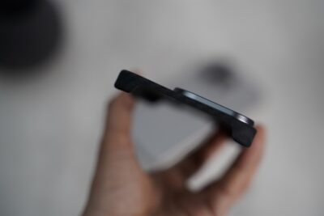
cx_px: 162
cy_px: 108
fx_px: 675
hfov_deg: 27.0
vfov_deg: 18.2
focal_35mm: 75
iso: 640
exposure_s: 1/80
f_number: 4
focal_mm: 75
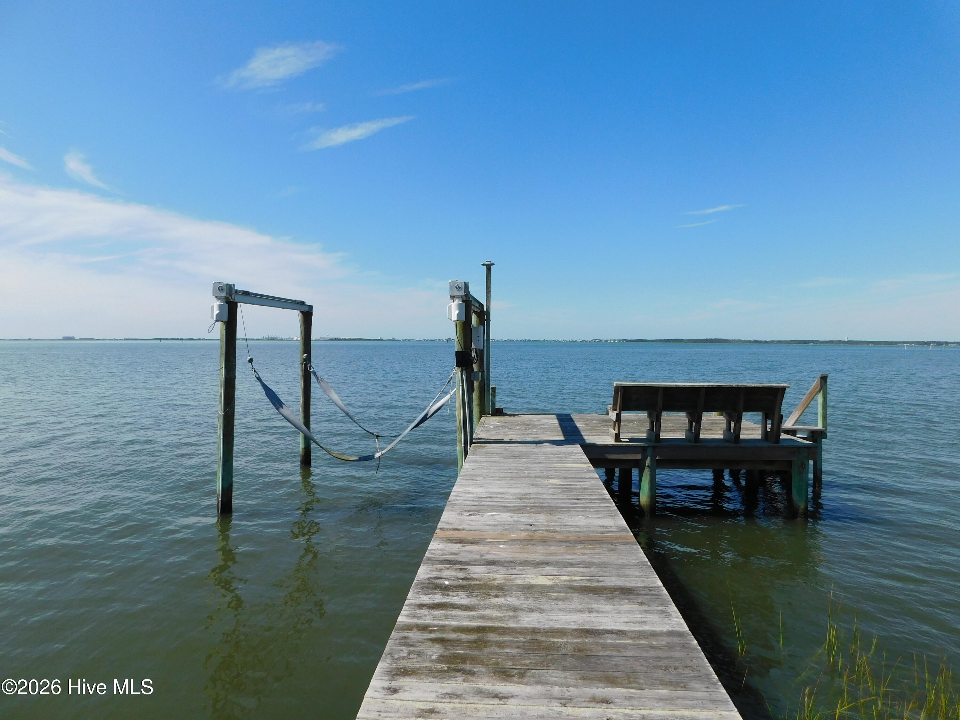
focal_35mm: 23
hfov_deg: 73.9
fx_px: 638
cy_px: 360
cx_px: 480
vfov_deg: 58.9
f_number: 6
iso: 125
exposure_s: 1/640
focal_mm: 4
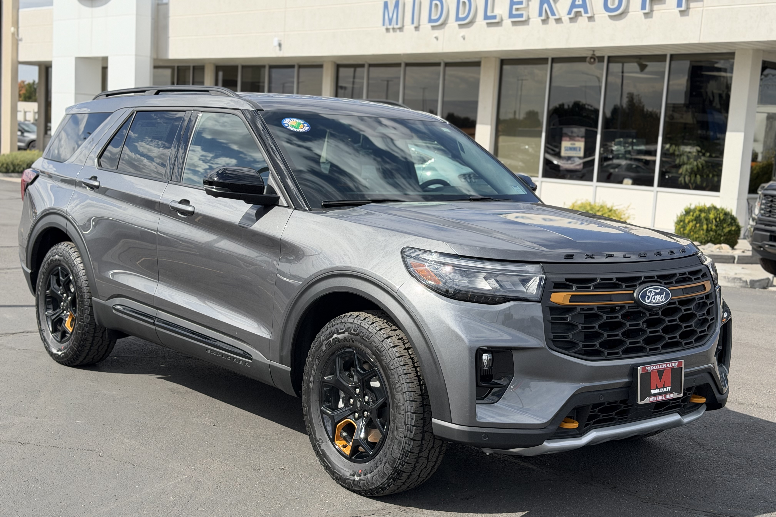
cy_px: 263
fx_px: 1078
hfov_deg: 39.6
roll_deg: -3.6
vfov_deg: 27.0
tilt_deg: -6.0
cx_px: 388
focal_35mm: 50
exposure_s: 1/4098
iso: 100
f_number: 1.78
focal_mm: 6.76
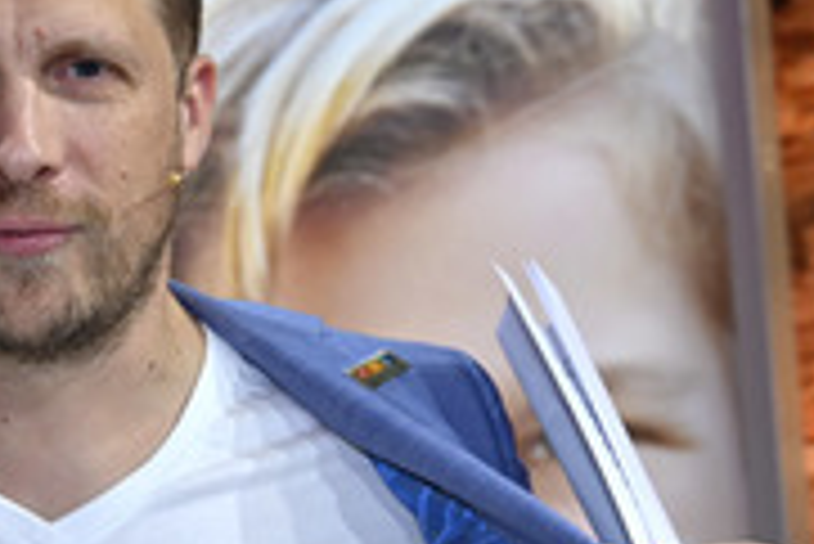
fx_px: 2082
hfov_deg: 21.6
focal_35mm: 92
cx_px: 61
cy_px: 414
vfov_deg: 14.8
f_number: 4
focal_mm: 37
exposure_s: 1/200
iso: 1000
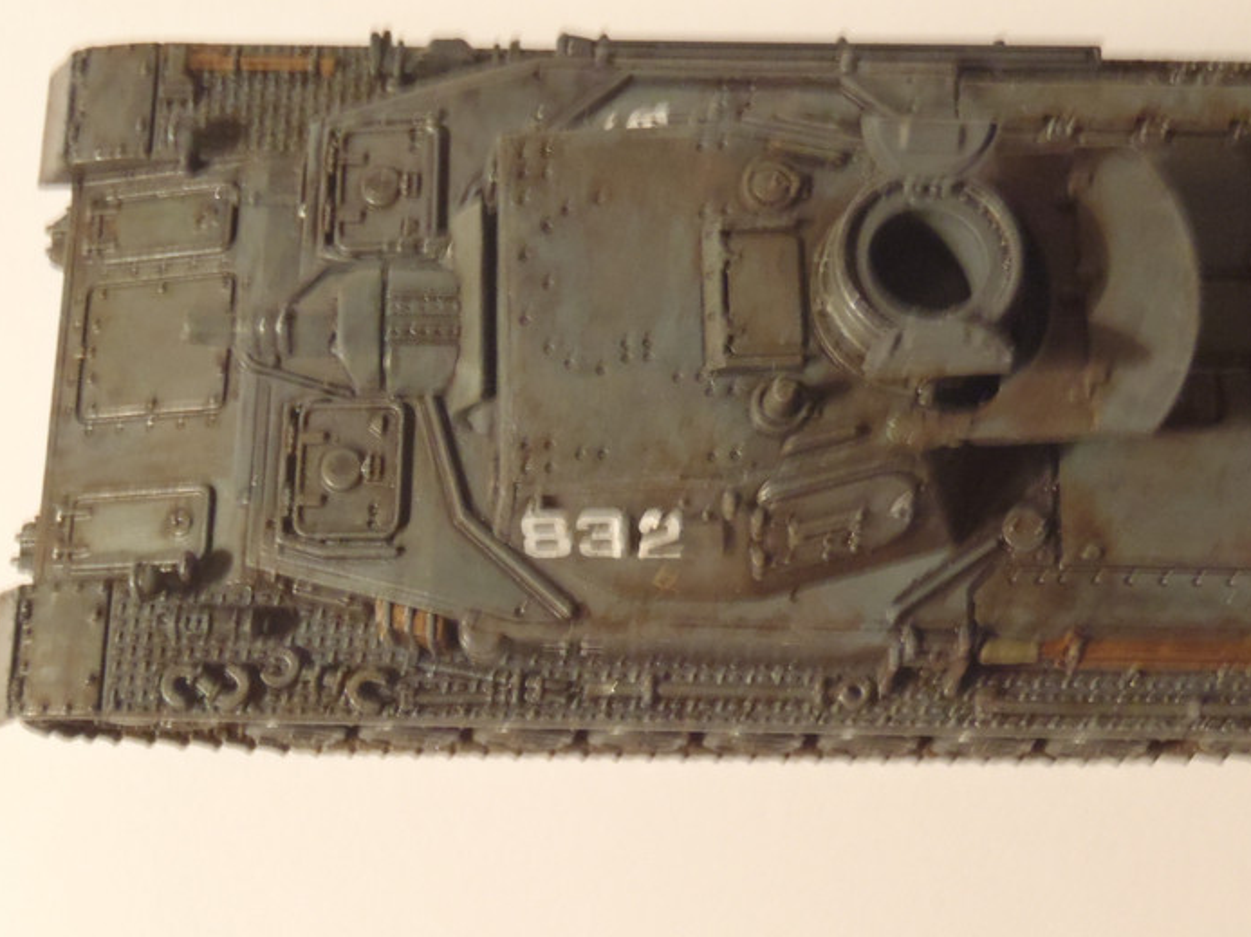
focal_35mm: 57
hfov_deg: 33.8
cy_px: 446
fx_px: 2059
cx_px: 665
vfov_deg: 25.6
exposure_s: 1/5
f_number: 4.7
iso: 200
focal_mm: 6.64
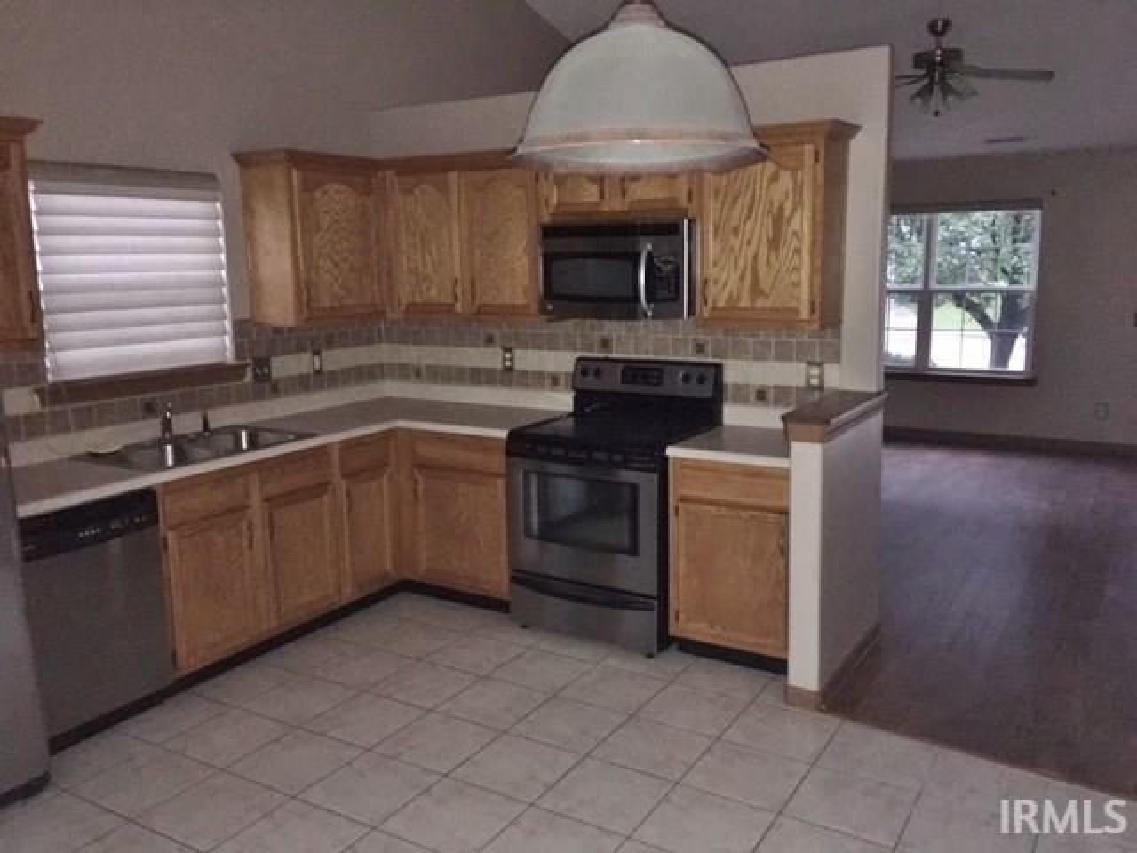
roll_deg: +0.1
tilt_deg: -9.1
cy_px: 426
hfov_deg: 61.7
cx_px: 568
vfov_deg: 48.2
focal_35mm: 29
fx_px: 953
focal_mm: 4.15
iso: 320
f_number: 2.2
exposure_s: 1/16
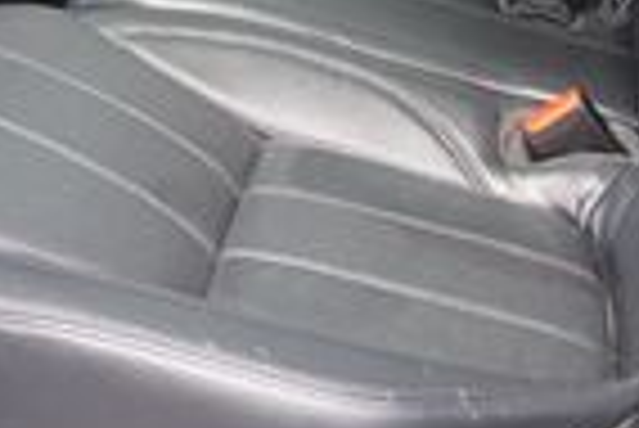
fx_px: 1919
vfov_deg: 11.7
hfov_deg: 18.3
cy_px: -351
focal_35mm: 108
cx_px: -45
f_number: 4.5
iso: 100
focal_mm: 16
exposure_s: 1/60
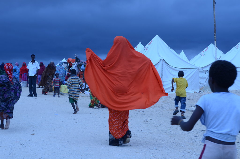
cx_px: 120
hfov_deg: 30.6
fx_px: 439
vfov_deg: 20.5
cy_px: 80
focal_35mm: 66
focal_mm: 44
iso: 200
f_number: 9
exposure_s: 1/200
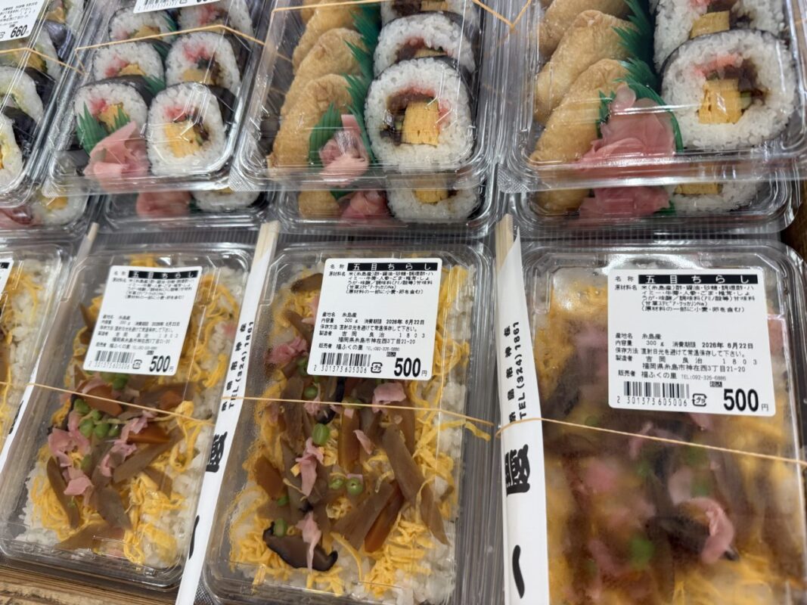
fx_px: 559
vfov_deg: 56.8
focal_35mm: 24
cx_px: 404
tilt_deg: -64.2
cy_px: 302
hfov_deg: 71.6
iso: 125
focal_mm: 6.76
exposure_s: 1/120
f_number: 1.78
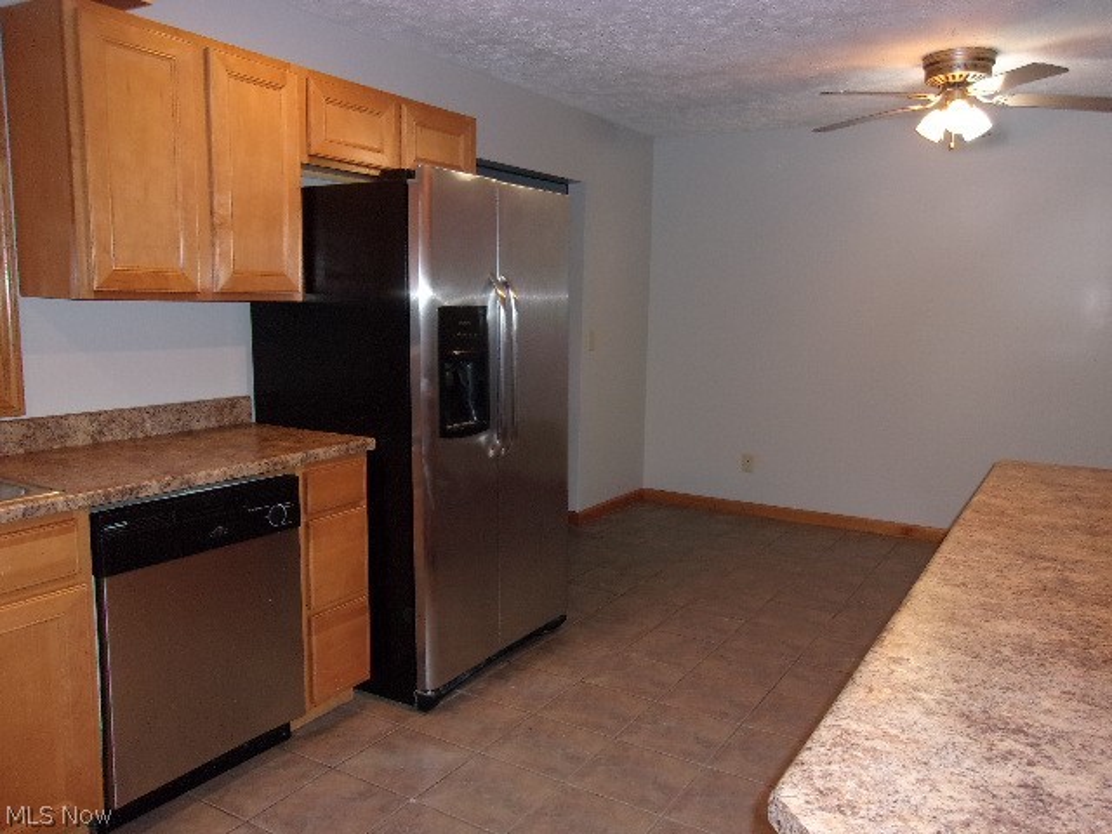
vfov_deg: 51.4
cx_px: 556
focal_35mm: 27
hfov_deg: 65.3
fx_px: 867
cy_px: 417
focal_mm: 4.9
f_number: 3
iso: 250
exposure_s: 1/34
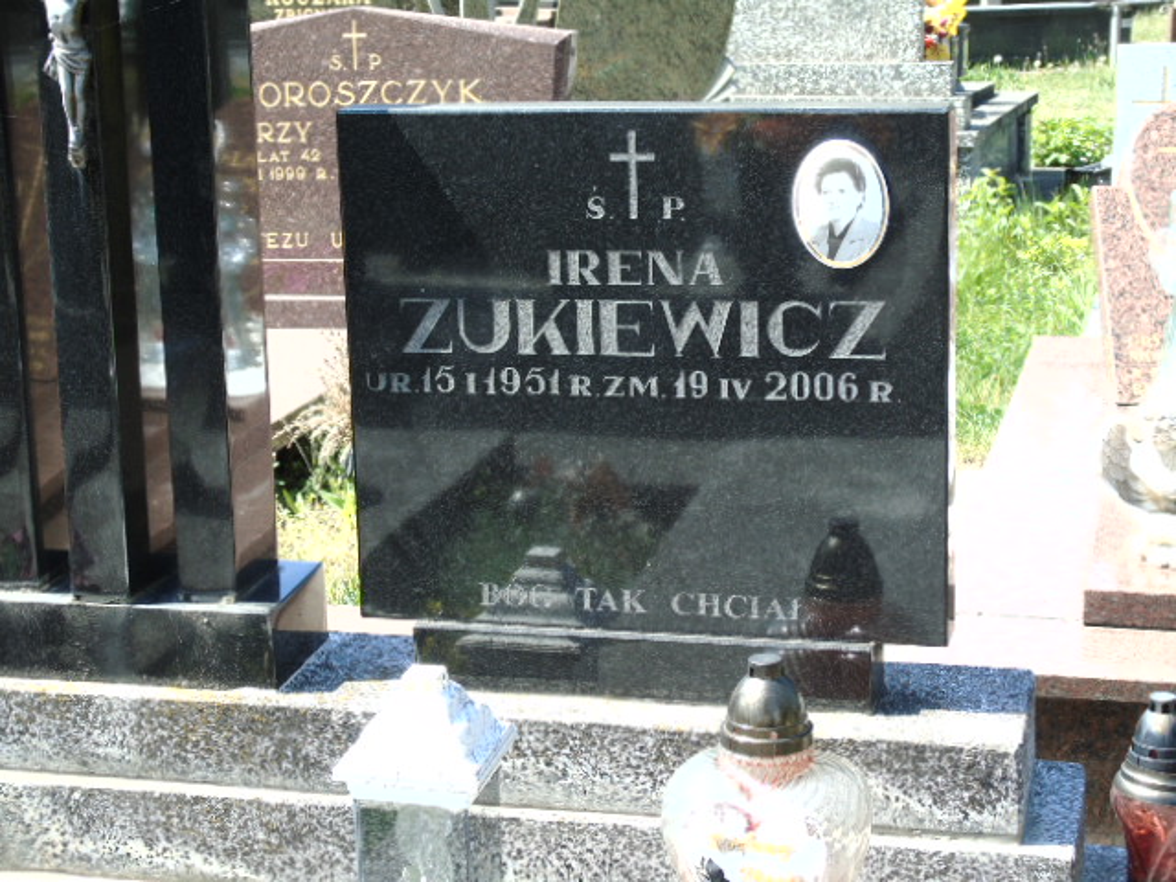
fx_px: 2412
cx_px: 588
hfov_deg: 27.4
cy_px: 441
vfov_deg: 20.7
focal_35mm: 71
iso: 80
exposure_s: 1/160
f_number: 4.7
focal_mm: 13
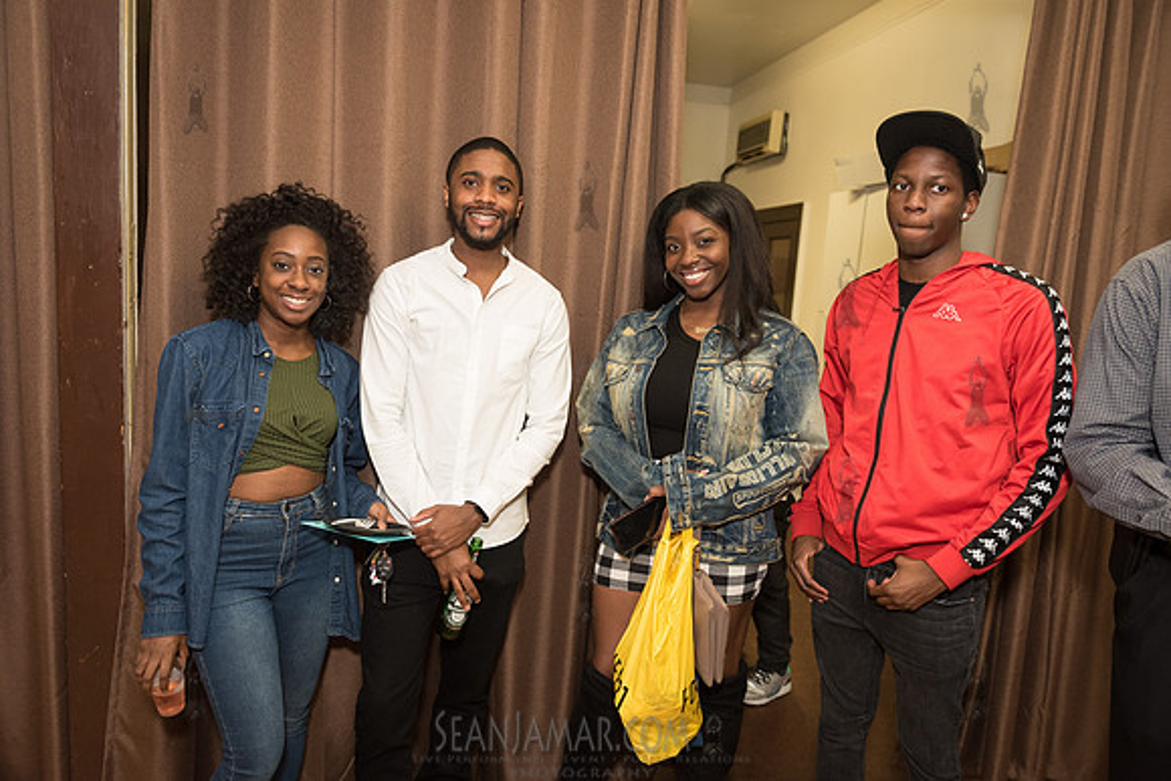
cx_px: 586
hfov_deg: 69.4
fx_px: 846
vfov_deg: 49.6
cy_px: 390
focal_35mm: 26
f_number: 3.5
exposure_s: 1/250
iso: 2000
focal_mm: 26
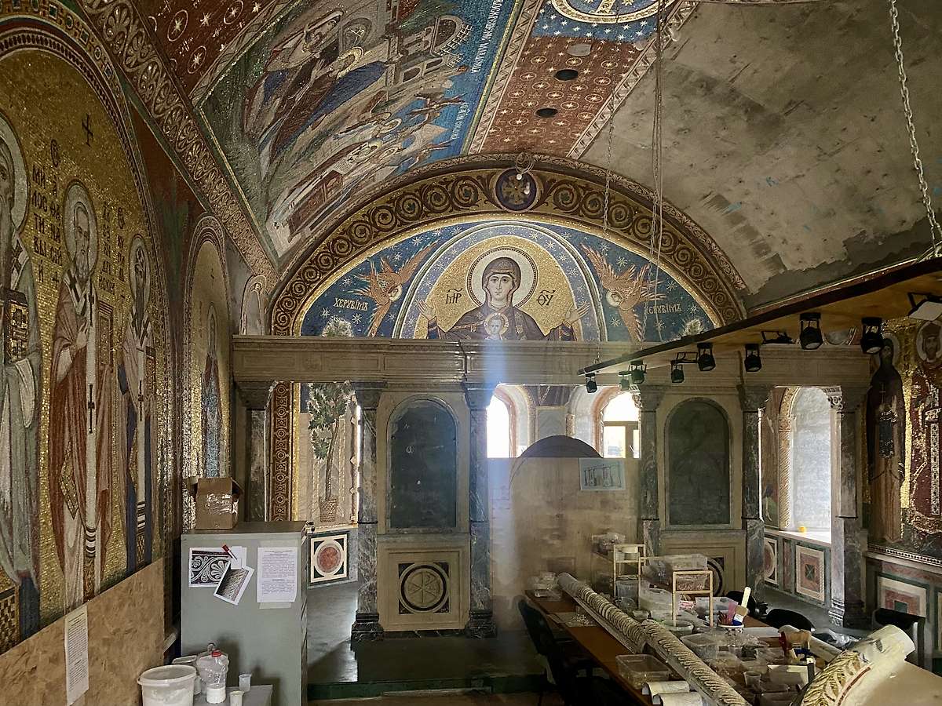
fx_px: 708
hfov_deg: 67.3
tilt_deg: +6.9
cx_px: 471
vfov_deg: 53.1
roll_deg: -0.4
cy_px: 353
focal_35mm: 26
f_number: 1.8
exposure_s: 1/30
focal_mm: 4.25
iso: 800
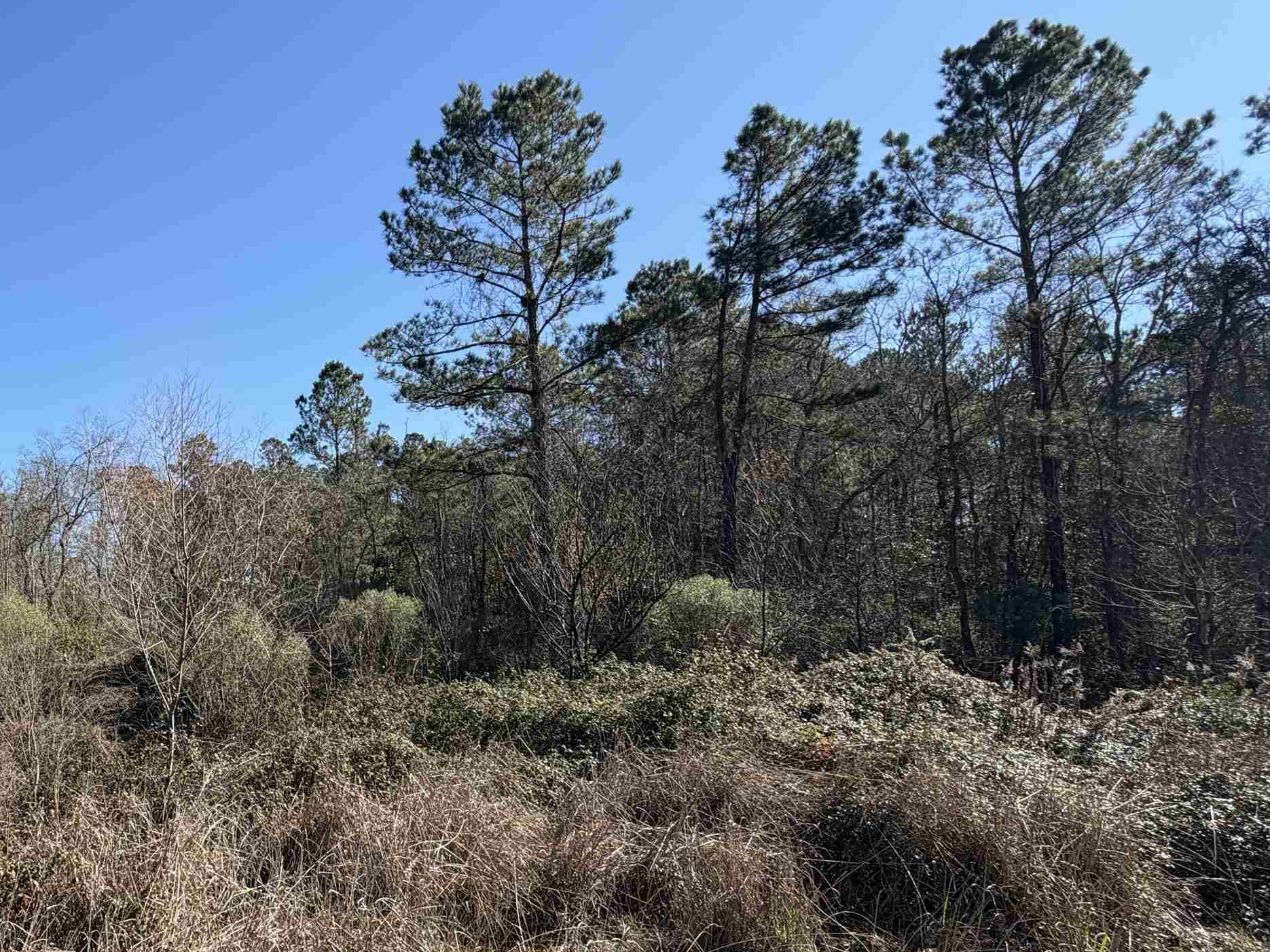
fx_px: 844
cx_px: 234
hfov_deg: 66.3
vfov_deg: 58.3
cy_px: 579
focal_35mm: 23
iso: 32
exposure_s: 1/770
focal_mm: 2.22
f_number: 2.2
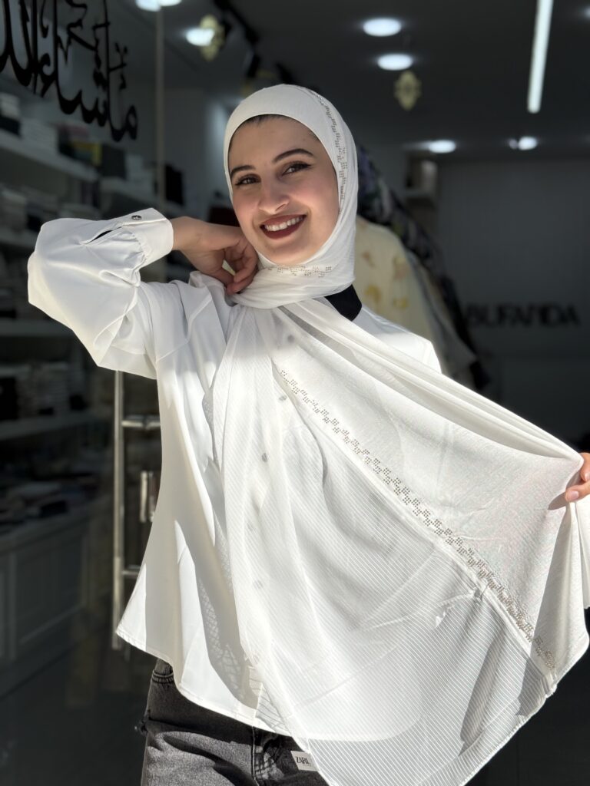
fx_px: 1091
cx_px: 295
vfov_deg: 39.7
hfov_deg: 30.3
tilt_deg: -2.1
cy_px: 393
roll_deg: -0.5
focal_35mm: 48
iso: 100
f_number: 1.78
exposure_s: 1/4329
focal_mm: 6.76
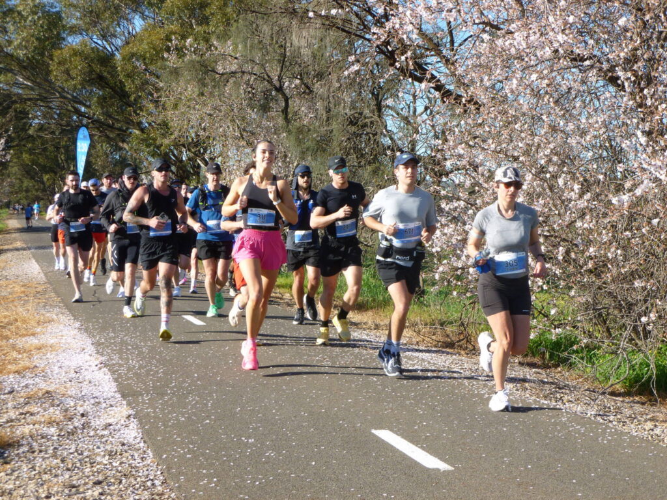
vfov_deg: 24.0
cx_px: 334
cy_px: 250
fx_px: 1175
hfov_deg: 31.7
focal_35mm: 61
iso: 100
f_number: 4.1
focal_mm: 10.9
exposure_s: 1/320
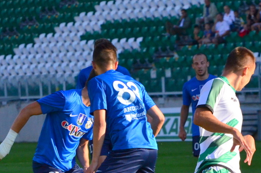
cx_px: 204
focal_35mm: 482
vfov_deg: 2.8
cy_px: 144
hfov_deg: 4.3
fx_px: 3486
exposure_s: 1/3200
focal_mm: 140
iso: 2000
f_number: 7.1
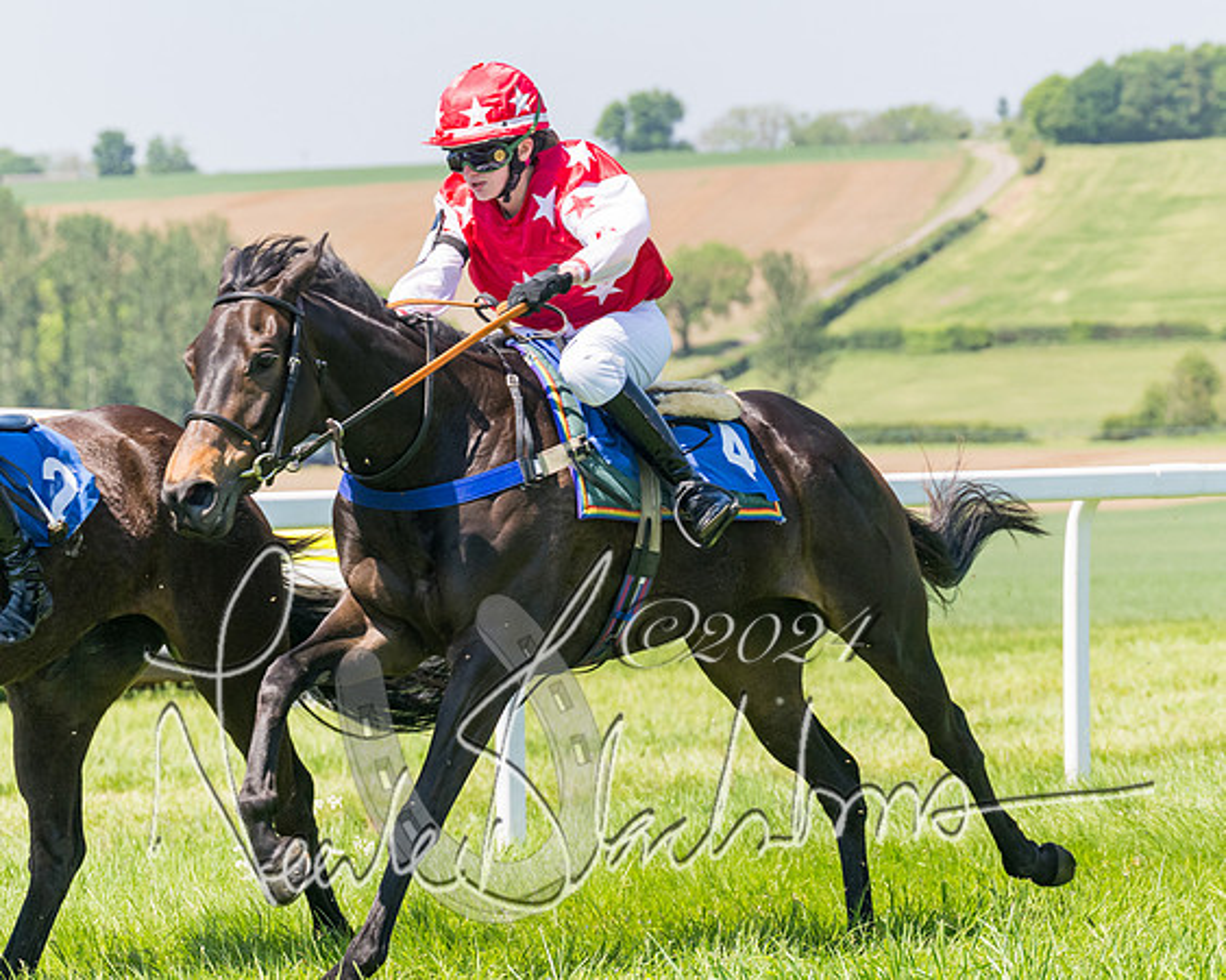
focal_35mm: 176
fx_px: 6386
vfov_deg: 8.8
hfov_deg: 11.0
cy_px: 459
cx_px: 782
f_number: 5
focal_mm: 98
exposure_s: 1/2000
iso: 400
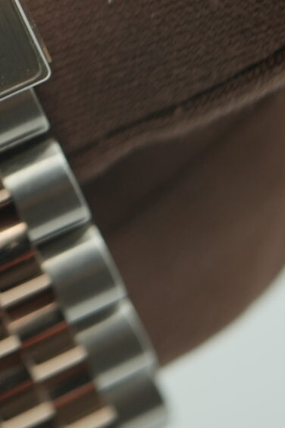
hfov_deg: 8.2
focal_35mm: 159
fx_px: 1888
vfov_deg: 12.4
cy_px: -172
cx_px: -275
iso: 400
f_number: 5
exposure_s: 1/250
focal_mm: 35
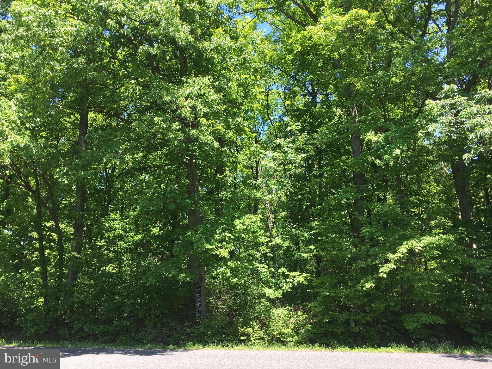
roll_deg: -0.1
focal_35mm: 29
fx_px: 412
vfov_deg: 48.2
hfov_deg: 61.7
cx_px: 246
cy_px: 184
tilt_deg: +16.1
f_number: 2.2
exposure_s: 1/313
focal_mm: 4.15
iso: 25
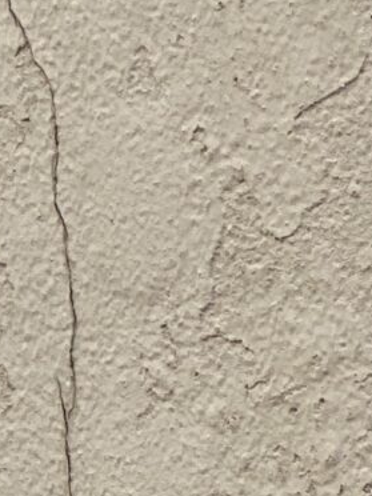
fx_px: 5130
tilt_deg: -16.0
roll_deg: +3.0
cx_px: -227
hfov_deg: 4.1
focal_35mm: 358
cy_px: 1528
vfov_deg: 5.2
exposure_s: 1/122
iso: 25
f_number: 2
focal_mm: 6
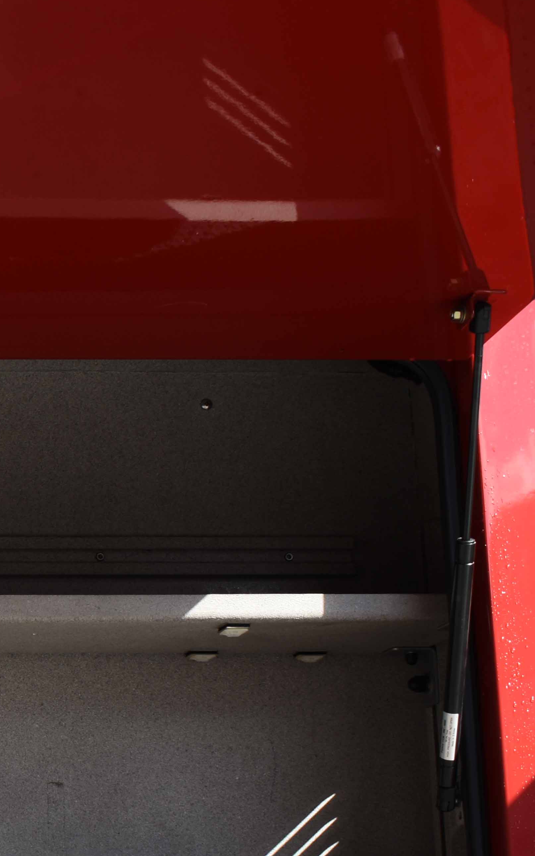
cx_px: -299
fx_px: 1820
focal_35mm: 78
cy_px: 647
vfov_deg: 26.1
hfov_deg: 15.3
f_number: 6.3
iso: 100
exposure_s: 1/160
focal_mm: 22
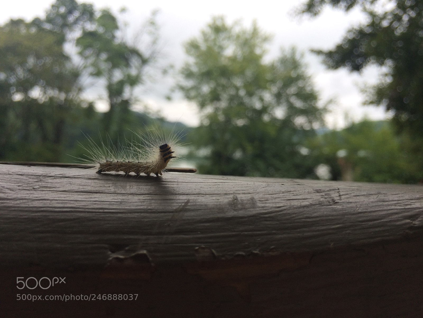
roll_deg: +0.0
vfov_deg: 48.2
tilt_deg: -4.2
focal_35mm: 29
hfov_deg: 61.7
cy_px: 159
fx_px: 354
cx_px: 212
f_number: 2.2
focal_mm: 4.15
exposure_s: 1/477
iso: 32
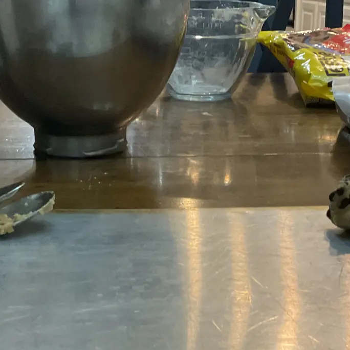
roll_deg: -0.6
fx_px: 824
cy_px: 195
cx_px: 188
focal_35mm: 72
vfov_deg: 24.0
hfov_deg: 24.0
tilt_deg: -19.4
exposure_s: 1/60
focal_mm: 3
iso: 125
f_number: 1.8
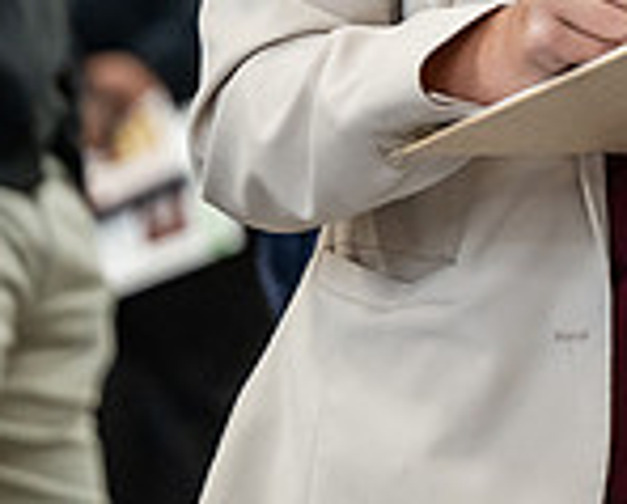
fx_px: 7846
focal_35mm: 422
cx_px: 750
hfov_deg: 4.6
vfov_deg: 3.7
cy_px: -231
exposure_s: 1/200
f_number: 2.8
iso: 2000
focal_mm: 115
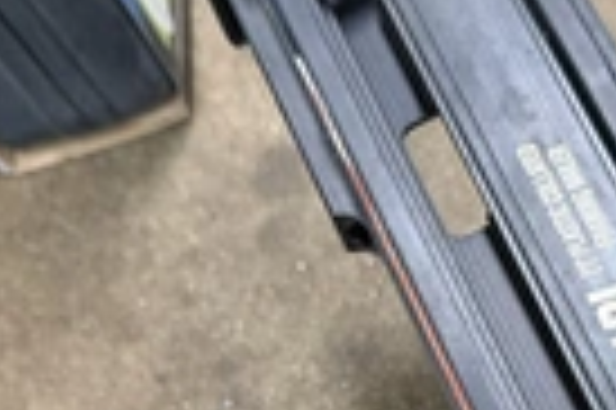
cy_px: 536
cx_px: 481
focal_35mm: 73
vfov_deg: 17.5
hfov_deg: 27.3
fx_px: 1248
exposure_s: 1/60
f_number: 1.78
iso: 500
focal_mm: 6.76
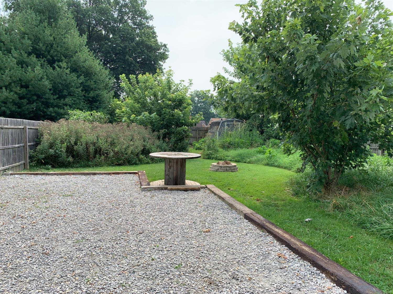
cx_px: 196
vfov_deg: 53.0
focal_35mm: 26
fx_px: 295
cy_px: 147
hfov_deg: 67.3
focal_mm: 4.25
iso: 25
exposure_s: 1/1001
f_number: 1.8
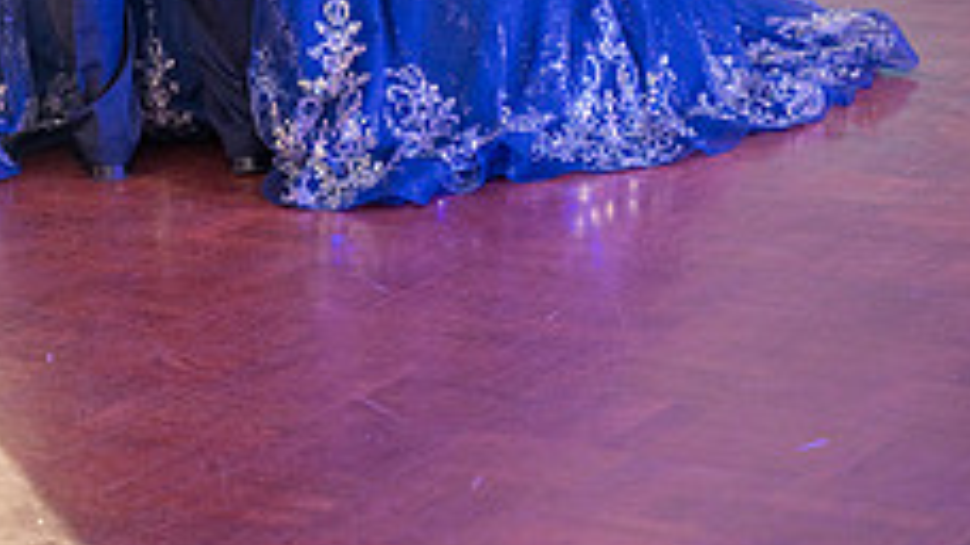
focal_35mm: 145
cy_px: -302
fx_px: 3728
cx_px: 357
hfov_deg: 14.8
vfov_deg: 8.2
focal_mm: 70
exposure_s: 1/200
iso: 1250
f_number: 2.8
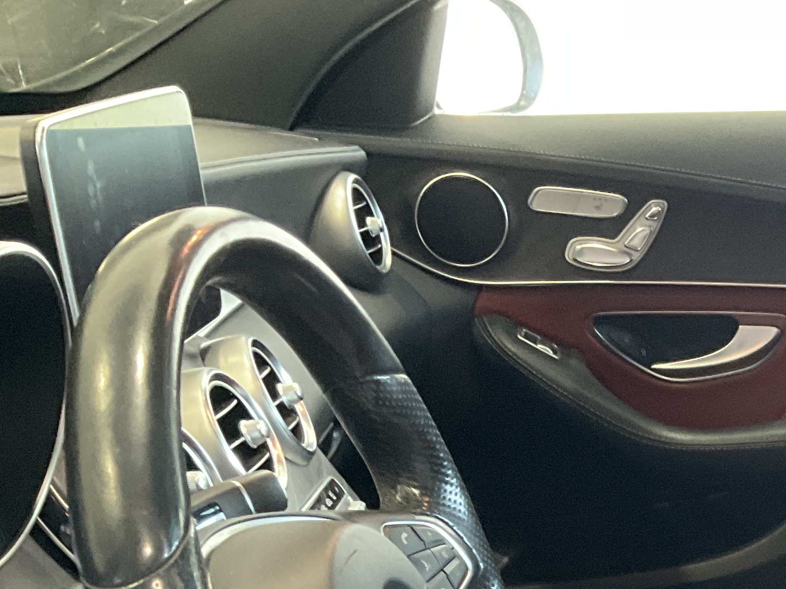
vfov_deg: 17.4
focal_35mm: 79
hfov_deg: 22.9
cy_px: 790
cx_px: 912
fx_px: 1794
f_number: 1.8
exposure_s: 1/40
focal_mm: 3
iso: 200
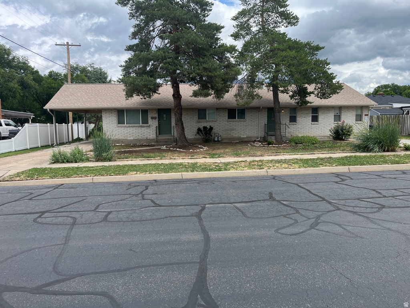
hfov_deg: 67.3
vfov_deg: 53.1
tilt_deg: -5.1
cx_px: 205
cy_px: 154
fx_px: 308
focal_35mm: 26
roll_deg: +0.6
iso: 50
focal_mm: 5.1
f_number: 1.6
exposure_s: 1/2222
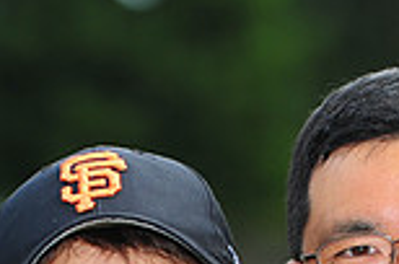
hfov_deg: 4.6
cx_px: 272
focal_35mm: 453
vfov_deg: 3.0
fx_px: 5010
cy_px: 453
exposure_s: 1/1600
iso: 400
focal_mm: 120
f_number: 4
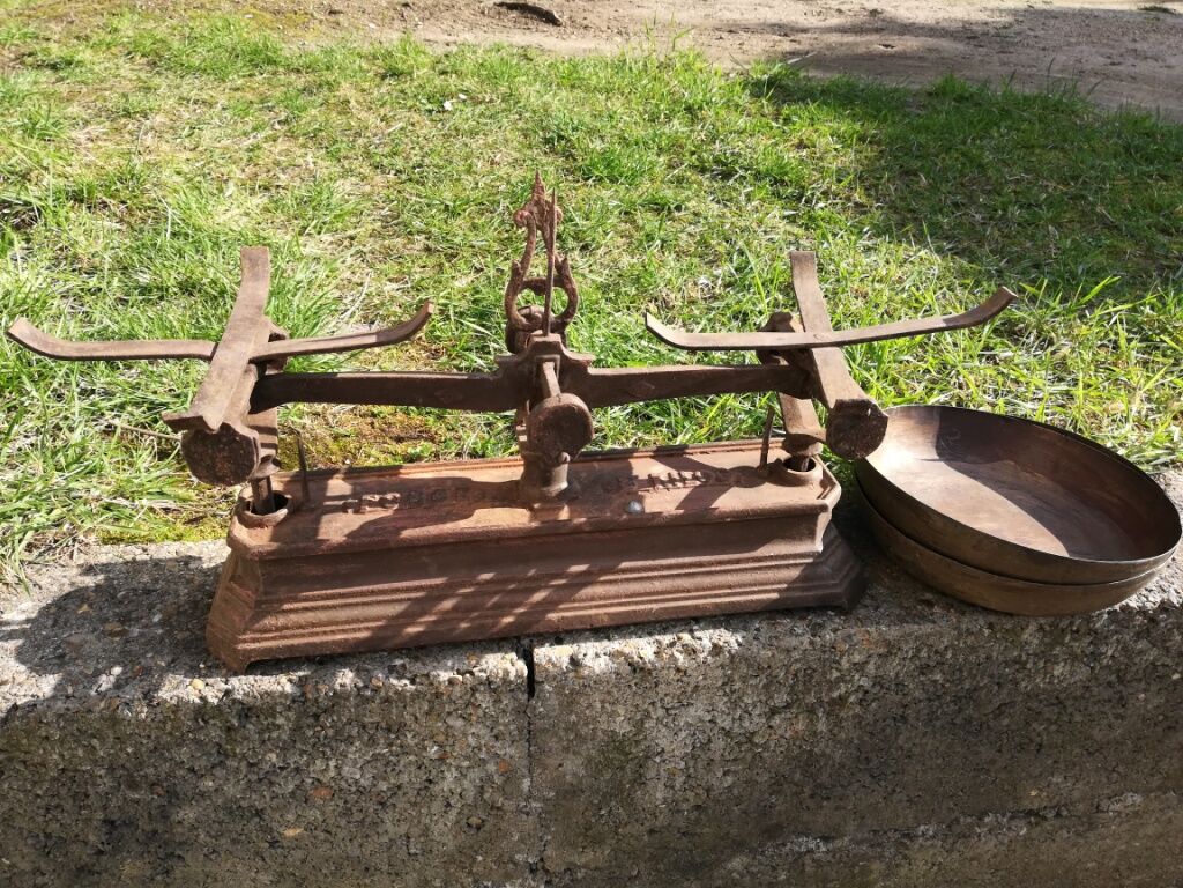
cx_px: 592
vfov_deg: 53.1
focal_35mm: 26
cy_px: 444
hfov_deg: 67.3
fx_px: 889
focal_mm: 3.83
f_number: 2.2
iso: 50
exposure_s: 1/361
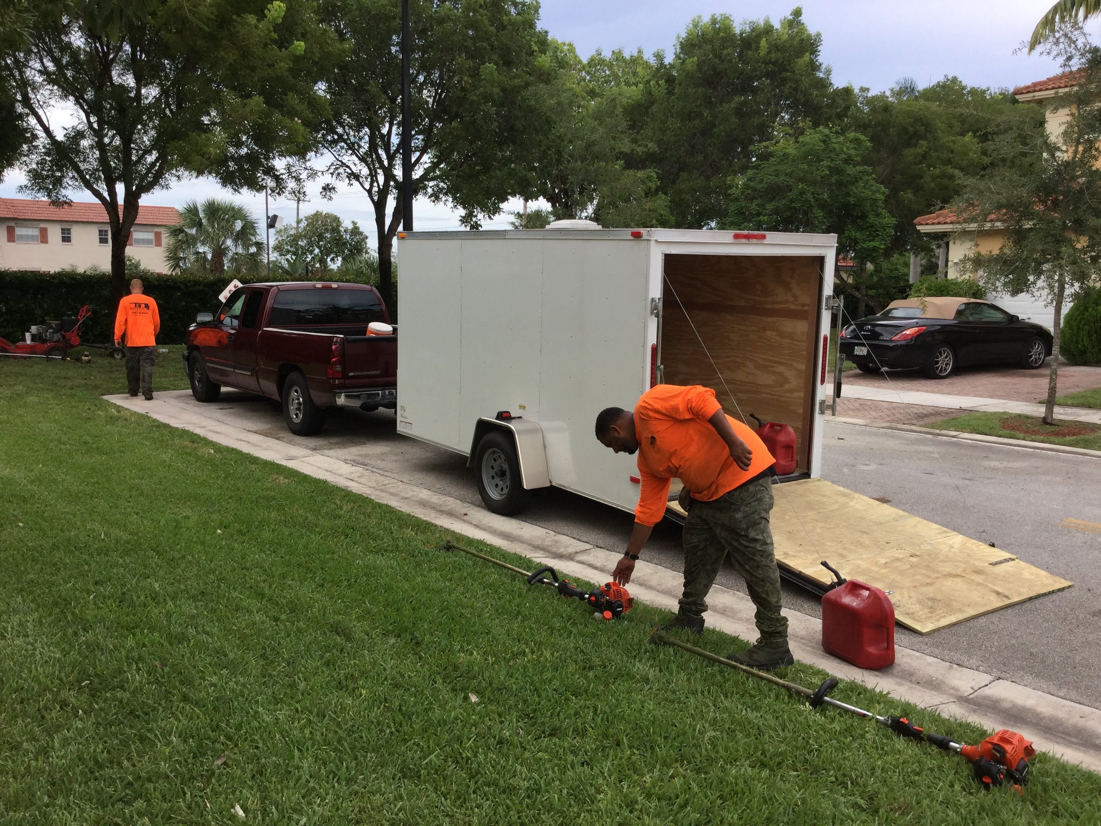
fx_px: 986
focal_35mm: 31
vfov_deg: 45.4
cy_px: 413
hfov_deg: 58.4
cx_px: 550
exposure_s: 1/466
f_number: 2.4
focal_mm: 3.3
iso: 25
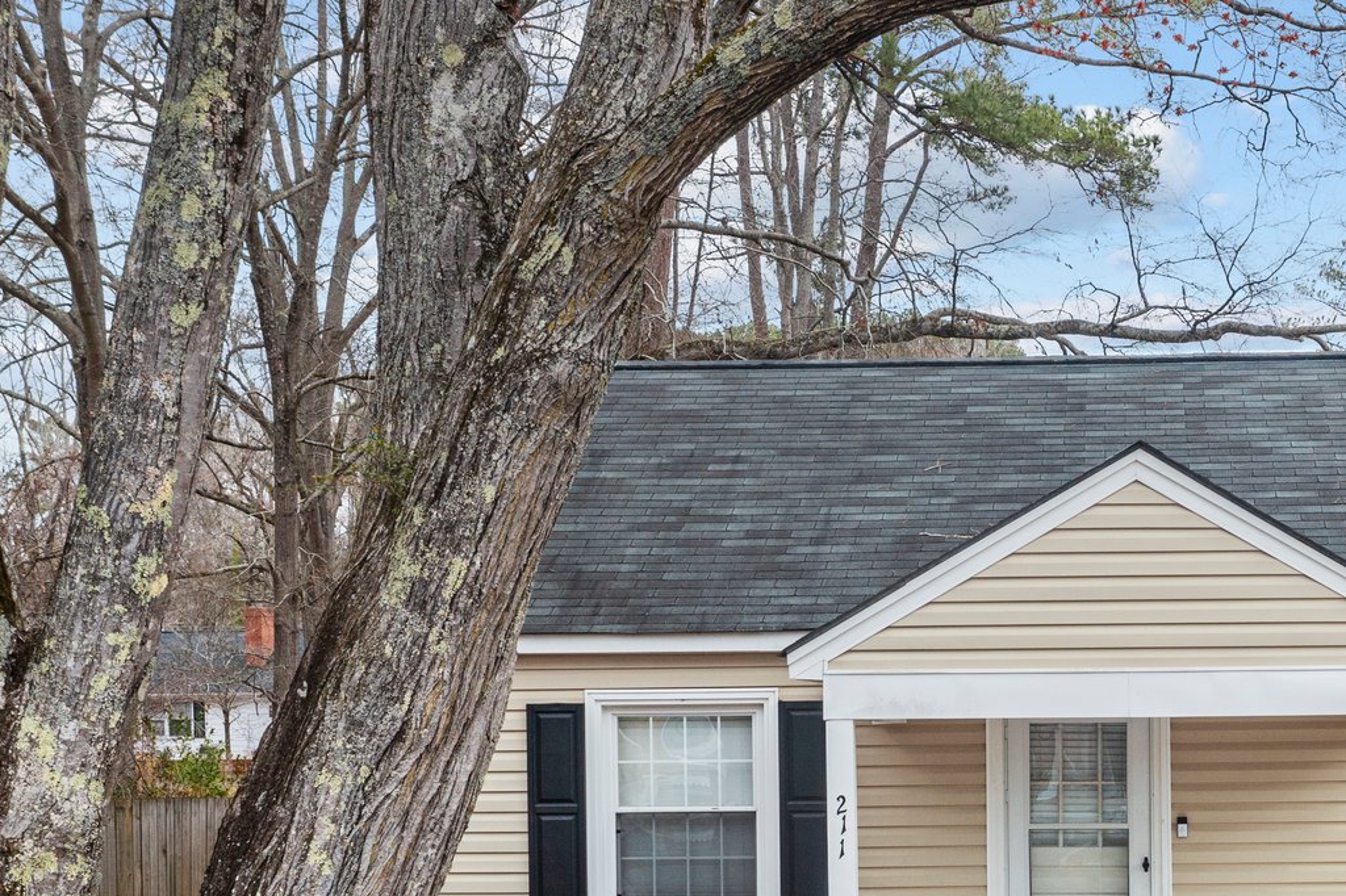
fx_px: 2093
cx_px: 1134
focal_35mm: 56
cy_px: 751
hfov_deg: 34.2
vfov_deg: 23.7
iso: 100
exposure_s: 1/200
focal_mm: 10.26
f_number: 5
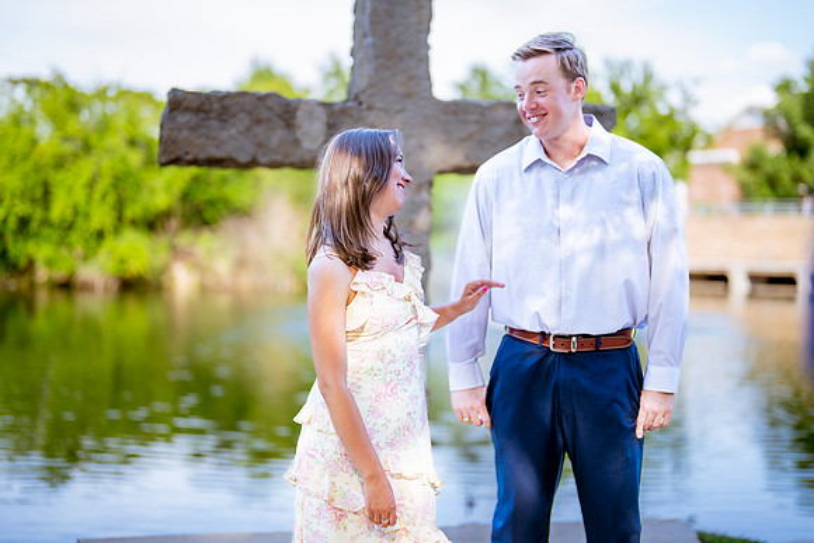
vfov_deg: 26.5
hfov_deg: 38.9
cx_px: 406
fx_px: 1153
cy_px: 272
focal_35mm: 51
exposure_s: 1/1000
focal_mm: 50
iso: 100
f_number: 1.2
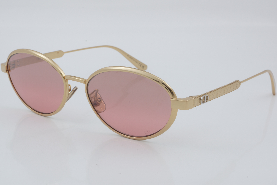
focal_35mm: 77
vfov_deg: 17.7
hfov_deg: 26.3
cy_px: 94
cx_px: 138
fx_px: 592
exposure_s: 1/4
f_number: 29
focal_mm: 50
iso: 100
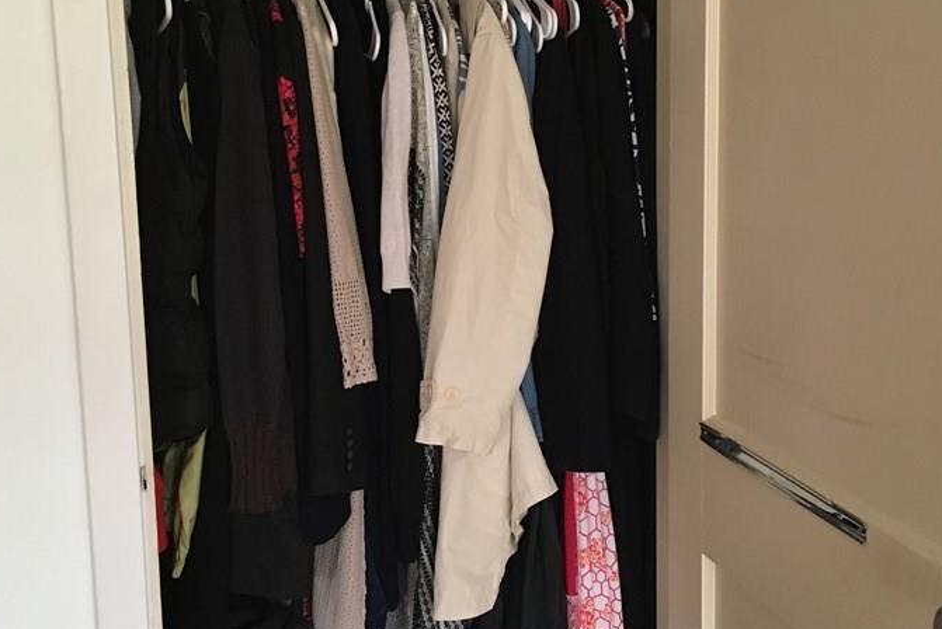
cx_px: 498
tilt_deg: -11.2
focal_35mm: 46
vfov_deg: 29.2
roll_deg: +1.7
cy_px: 254
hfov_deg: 42.7
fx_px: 1204
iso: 200
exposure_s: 1/24
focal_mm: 4.15
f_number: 2.2
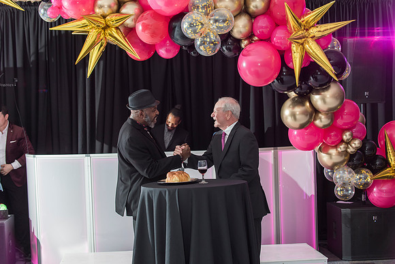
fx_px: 768
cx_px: 198
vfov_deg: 19.5
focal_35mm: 70
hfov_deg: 28.8
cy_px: 132
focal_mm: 70
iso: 1000
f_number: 4.5
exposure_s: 1/100
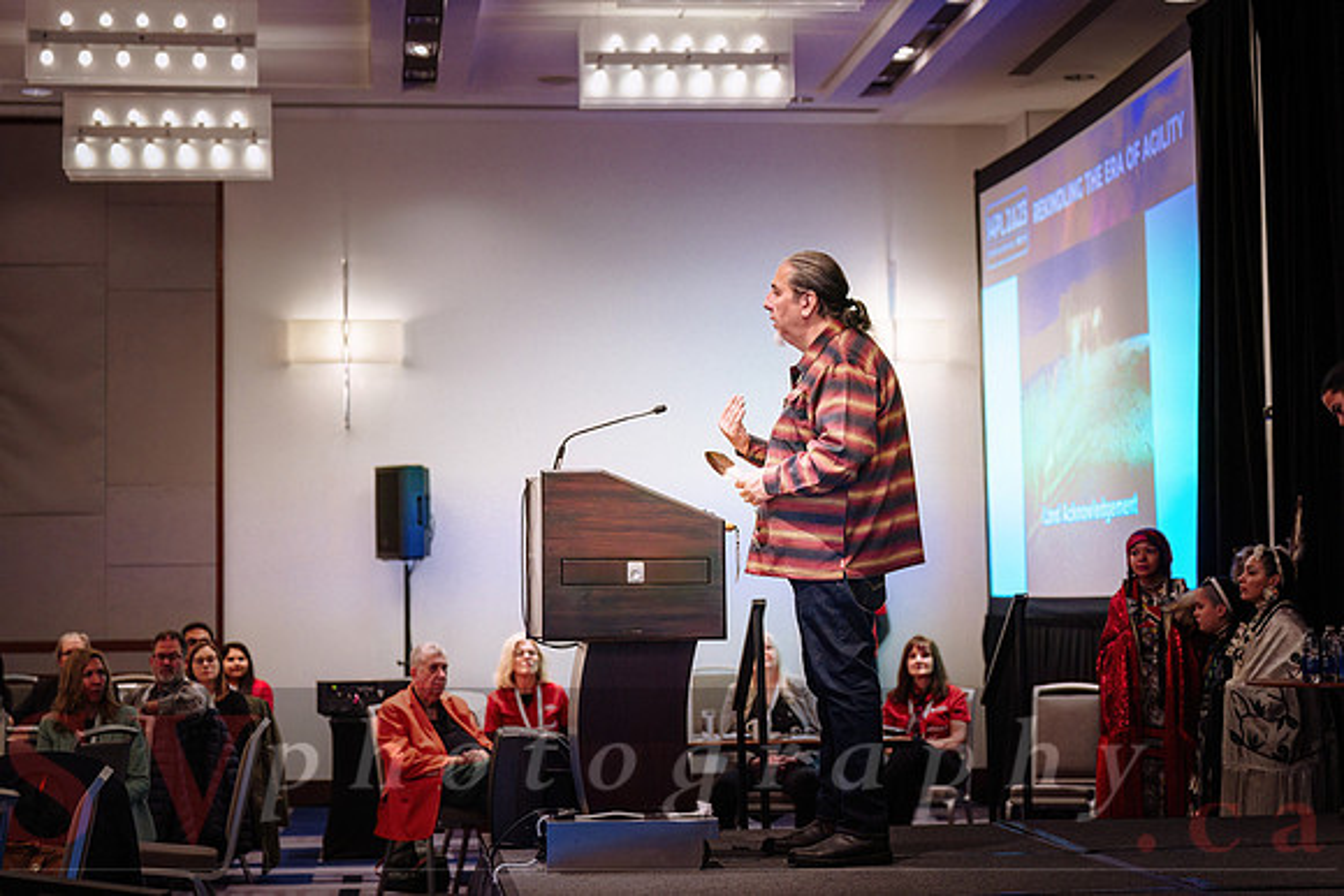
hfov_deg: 28.8
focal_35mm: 70
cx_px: 672
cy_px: 448
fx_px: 2614
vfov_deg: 19.5
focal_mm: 70
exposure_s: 1/200
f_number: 2.8
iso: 3200
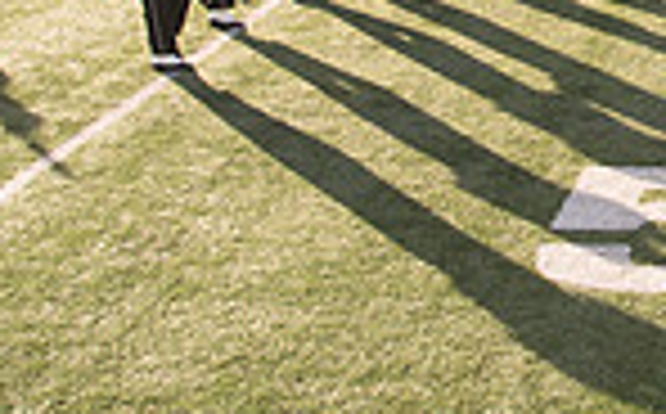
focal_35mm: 96
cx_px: 927
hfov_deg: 19.5
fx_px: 1740
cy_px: -277
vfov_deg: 12.6
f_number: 5
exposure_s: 1/640
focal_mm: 24
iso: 320
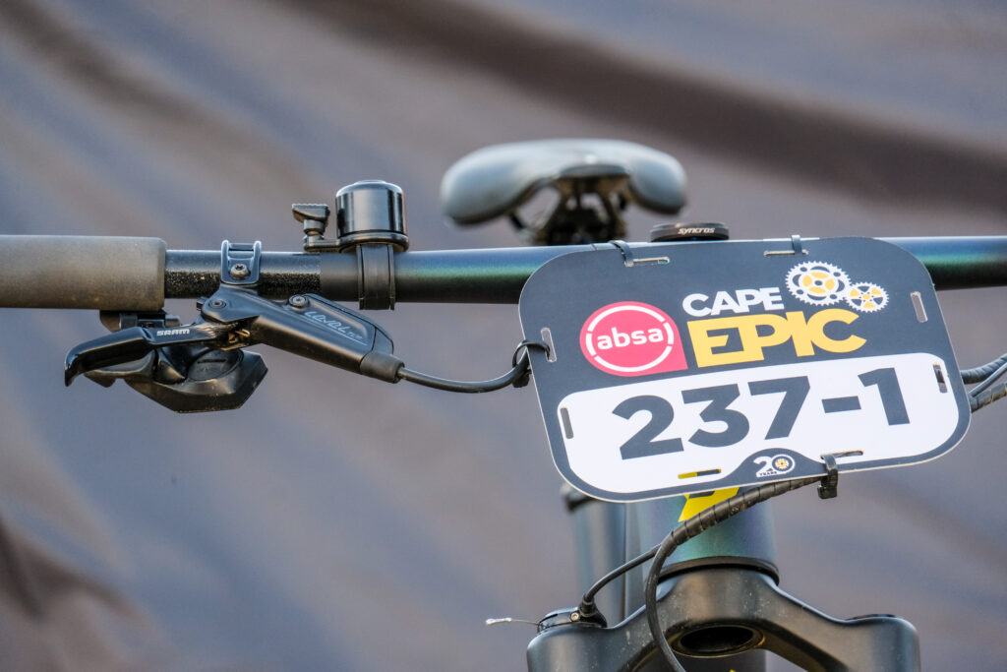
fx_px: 9651
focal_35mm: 345
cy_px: 336
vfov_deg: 4.0
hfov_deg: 6.0
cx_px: 504
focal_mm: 230
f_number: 6.7
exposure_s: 1/125
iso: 1600
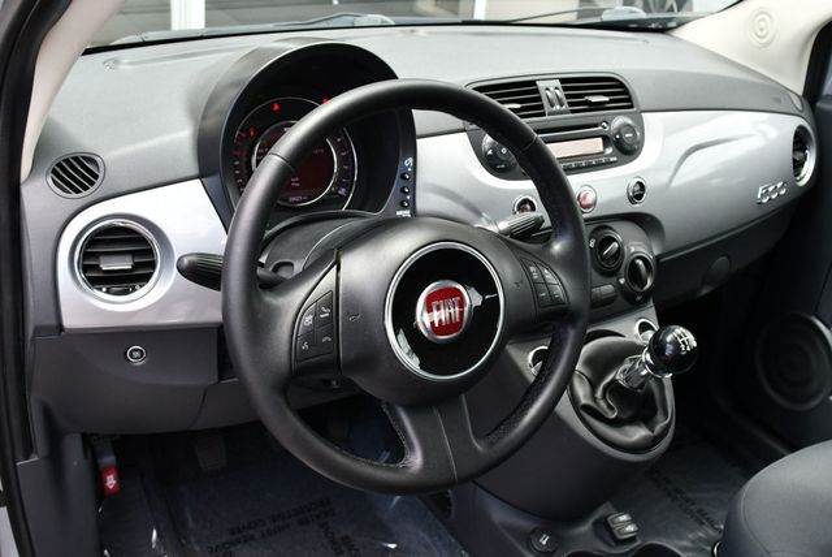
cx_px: 416
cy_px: 278
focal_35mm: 36
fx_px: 833
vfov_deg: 36.9
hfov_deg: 53.1
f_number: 5.6
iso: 400
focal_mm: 18
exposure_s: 1/250
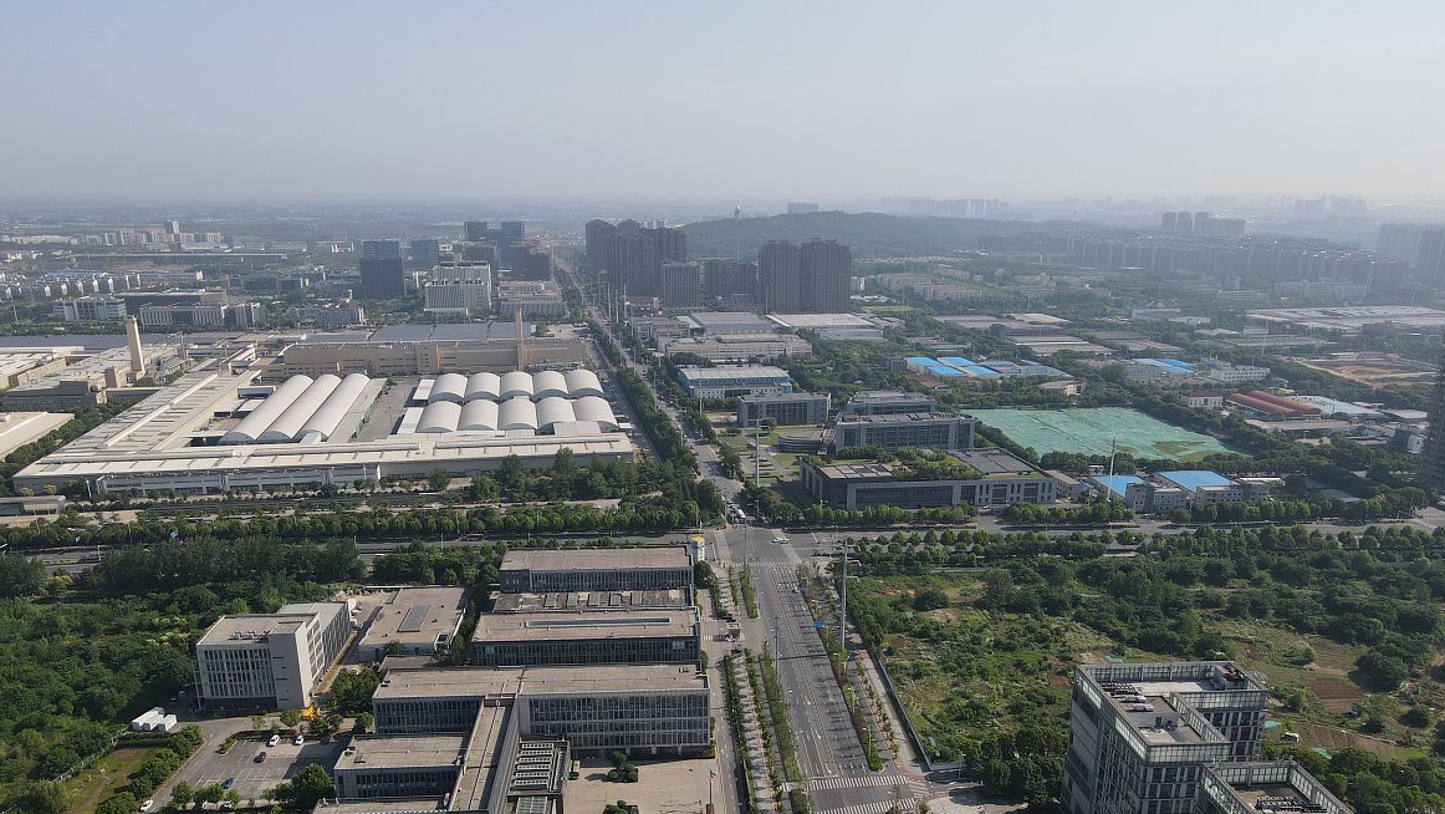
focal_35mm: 27
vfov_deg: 42.3
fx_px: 1035
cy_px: 549
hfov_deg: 69.9
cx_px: 714
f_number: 2.8
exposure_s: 1/800
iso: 110
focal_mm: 4.5
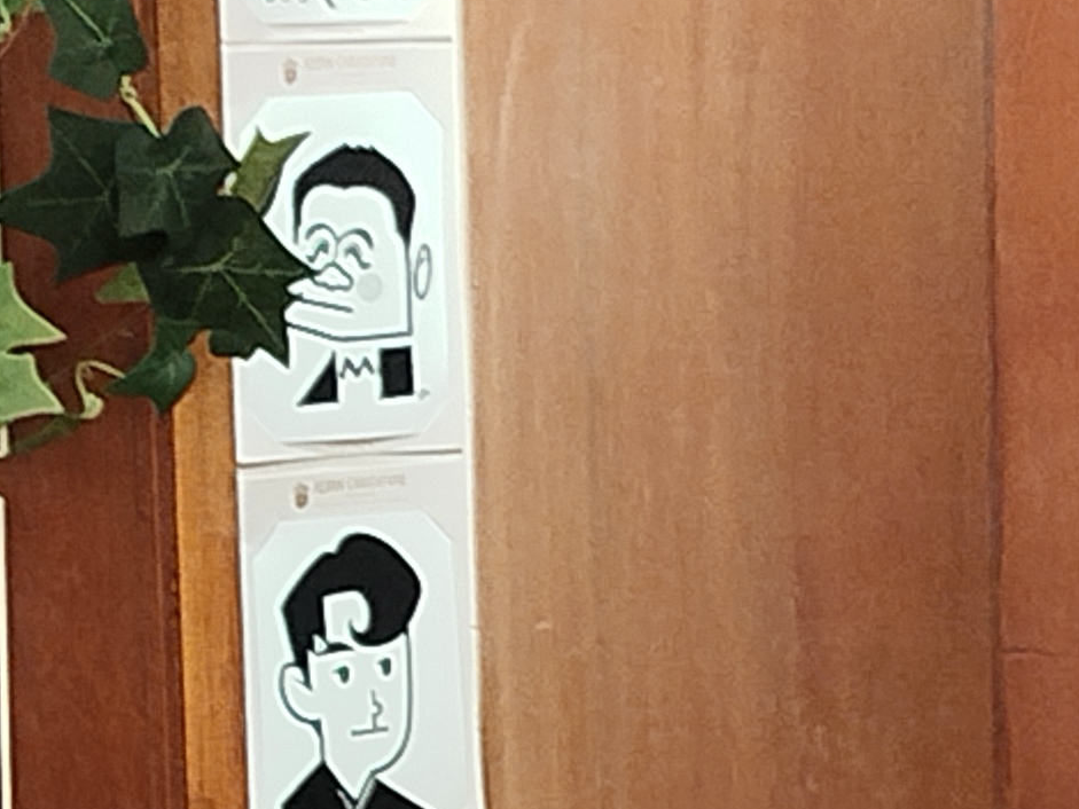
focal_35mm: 204
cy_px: 1106
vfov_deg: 7.2
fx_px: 6360
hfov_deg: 9.7
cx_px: 558
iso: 125
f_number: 1.7
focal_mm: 5.31
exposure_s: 1/33
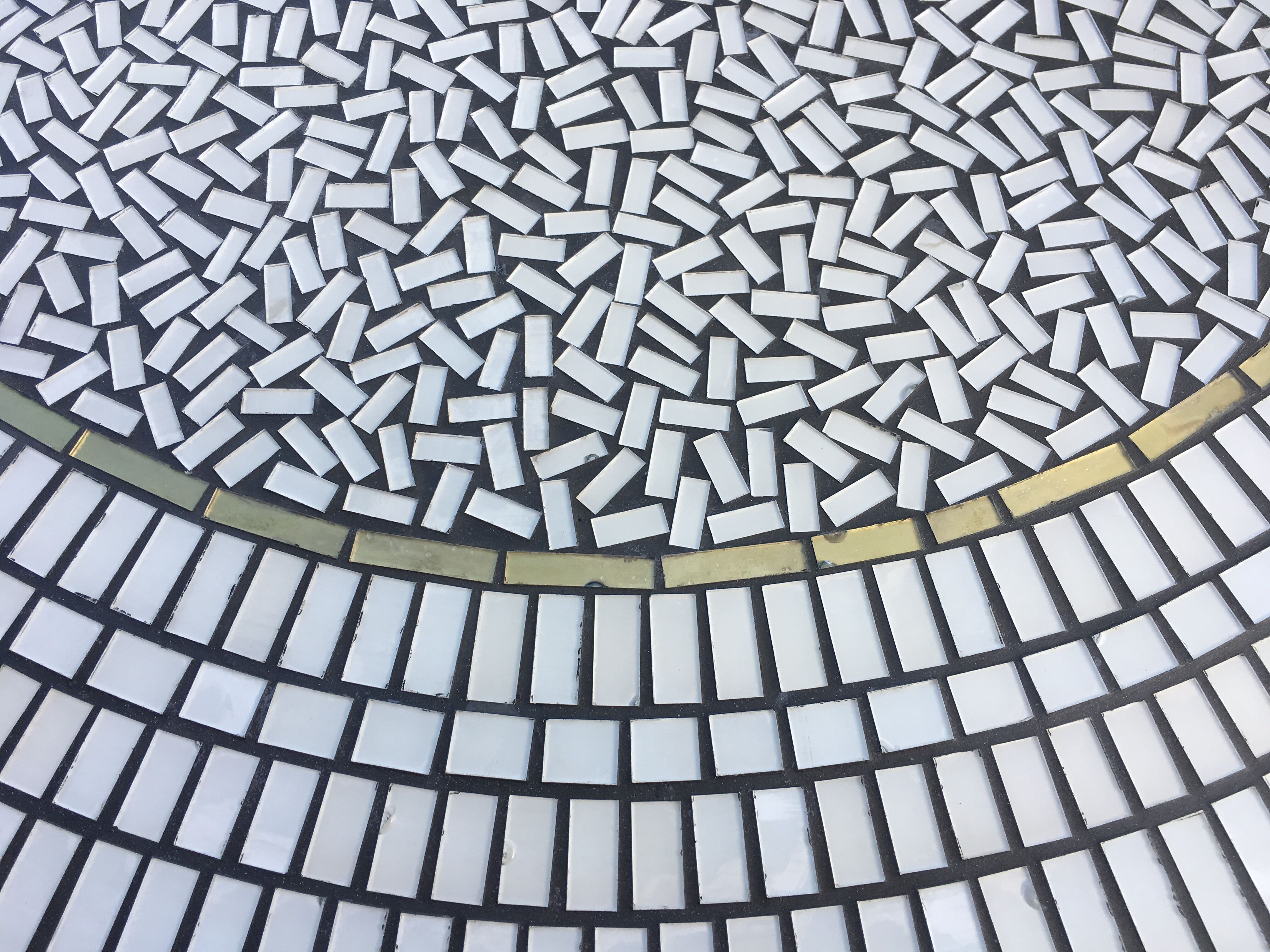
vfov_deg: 48.2
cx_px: 635
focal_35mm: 29
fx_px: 1064
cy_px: 476
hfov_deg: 61.7
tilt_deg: -69.7
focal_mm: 4.15
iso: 25
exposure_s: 1/331
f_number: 2.2
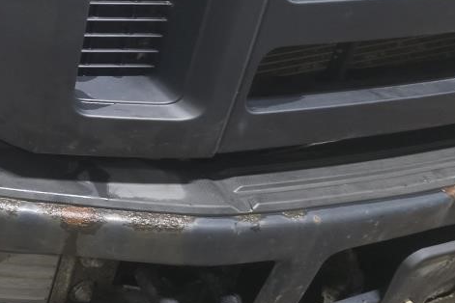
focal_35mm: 65
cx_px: -87
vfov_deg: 20.6
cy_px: 53
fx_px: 821
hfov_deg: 27.4
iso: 800
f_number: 1.7
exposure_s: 1/60
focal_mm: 6.3
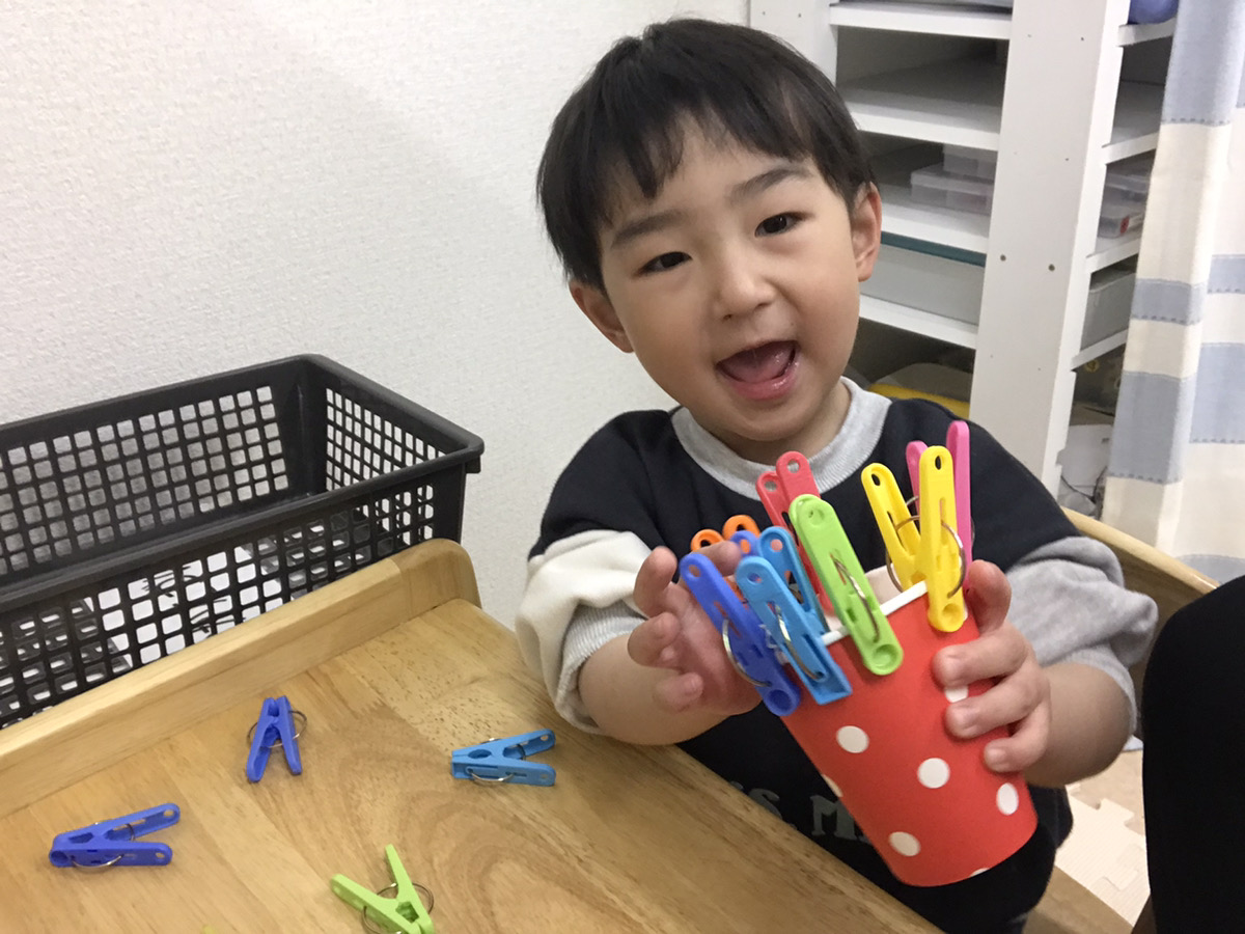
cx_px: 622
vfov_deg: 44.2
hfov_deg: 56.8
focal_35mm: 32
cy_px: 467
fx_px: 1151
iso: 80
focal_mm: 2.87
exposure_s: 1/30
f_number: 2.2
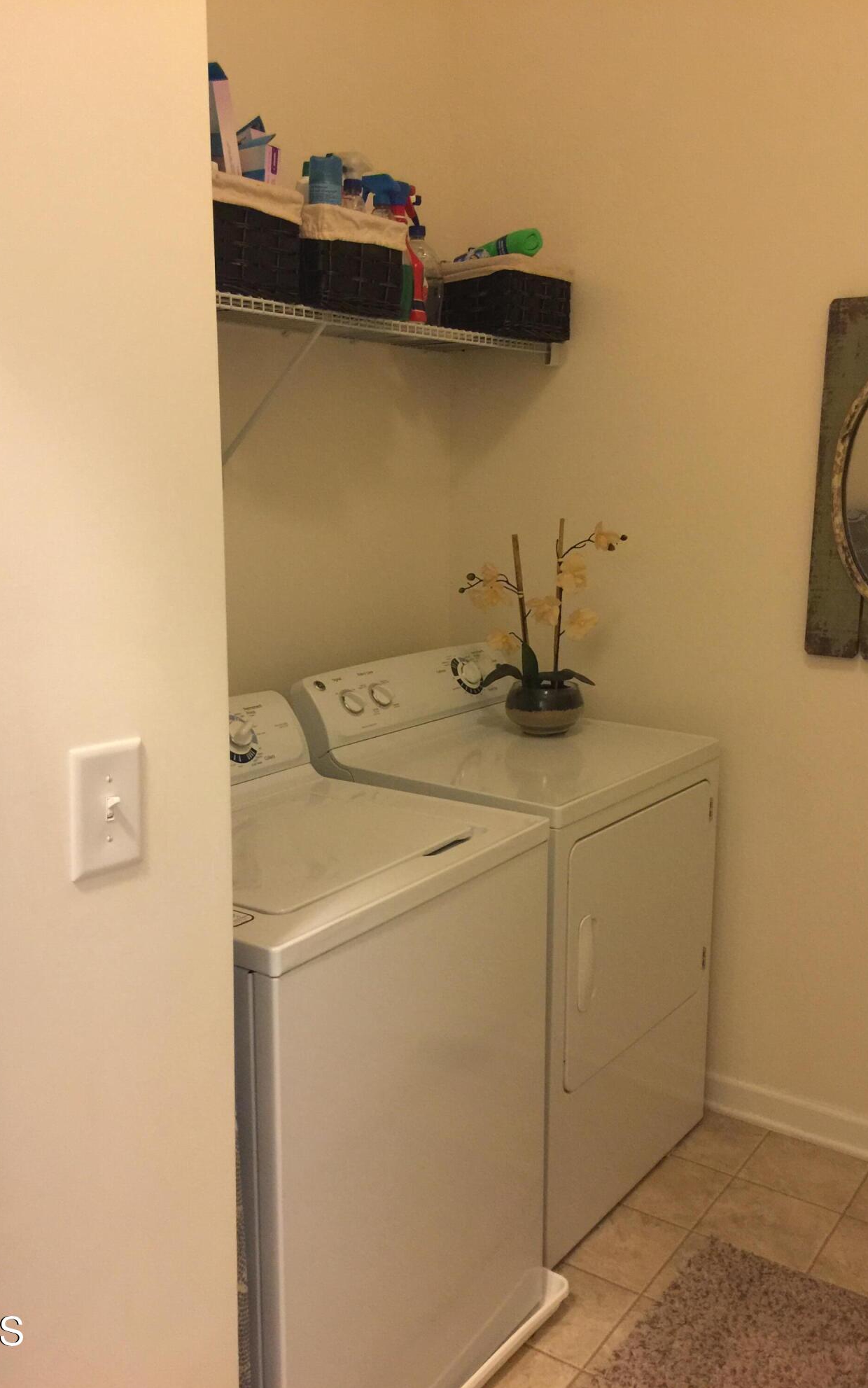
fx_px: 1173
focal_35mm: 31
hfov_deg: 40.6
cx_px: 438
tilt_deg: -8.2
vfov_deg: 61.2
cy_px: 696
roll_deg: -0.9
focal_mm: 4.15
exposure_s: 1/15
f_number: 2.2
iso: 100
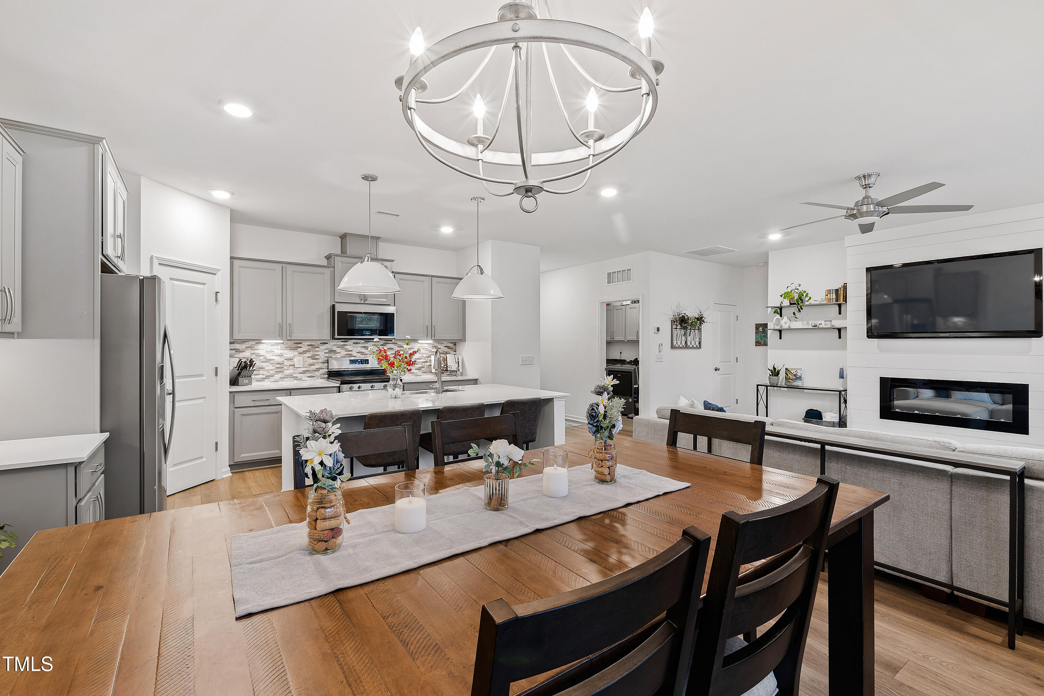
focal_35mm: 15
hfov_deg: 100.4
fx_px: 435
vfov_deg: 77.3
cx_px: 522
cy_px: 348
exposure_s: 1/1.67
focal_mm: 10
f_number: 8
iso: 100
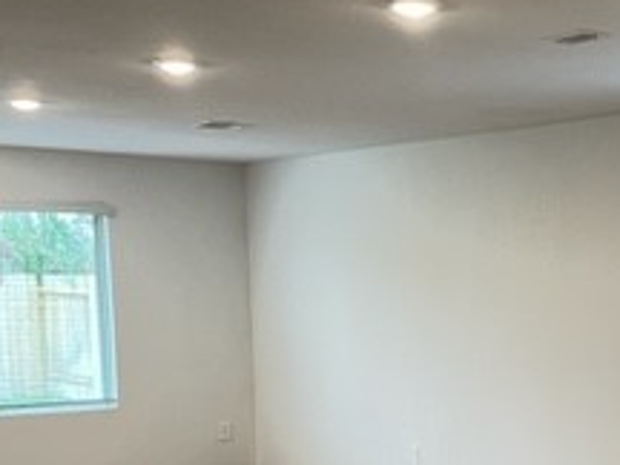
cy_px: 468
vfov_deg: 18.6
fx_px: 1379
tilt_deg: -9.0
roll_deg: -0.1
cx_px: 654
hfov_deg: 24.0
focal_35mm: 77
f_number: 1.6
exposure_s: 1/60
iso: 200
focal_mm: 5.1
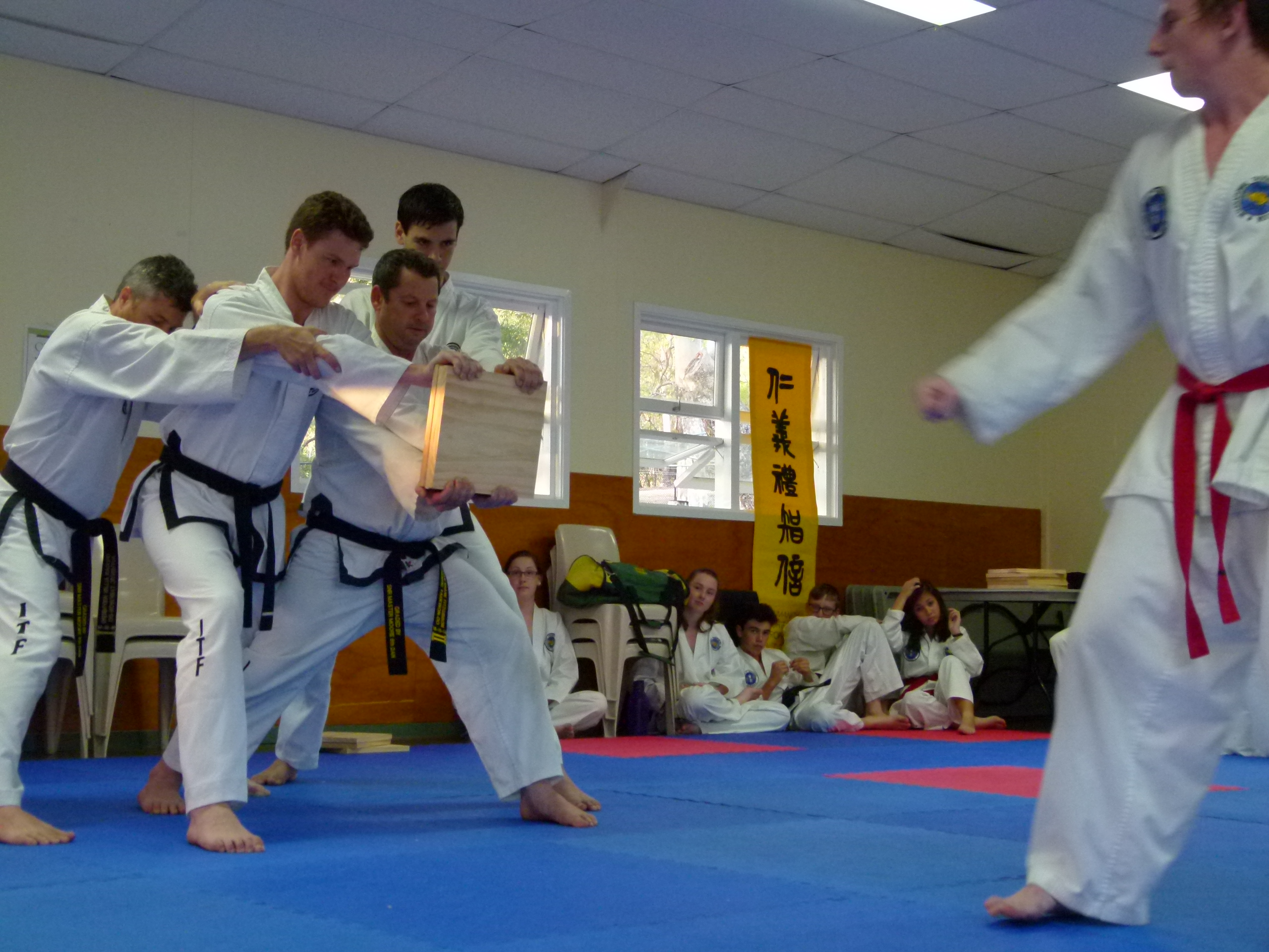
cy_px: 476
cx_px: 634
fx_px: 1870
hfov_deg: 37.5
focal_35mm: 51
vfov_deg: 28.6
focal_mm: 9.2
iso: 400
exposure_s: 1/40
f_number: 3.2
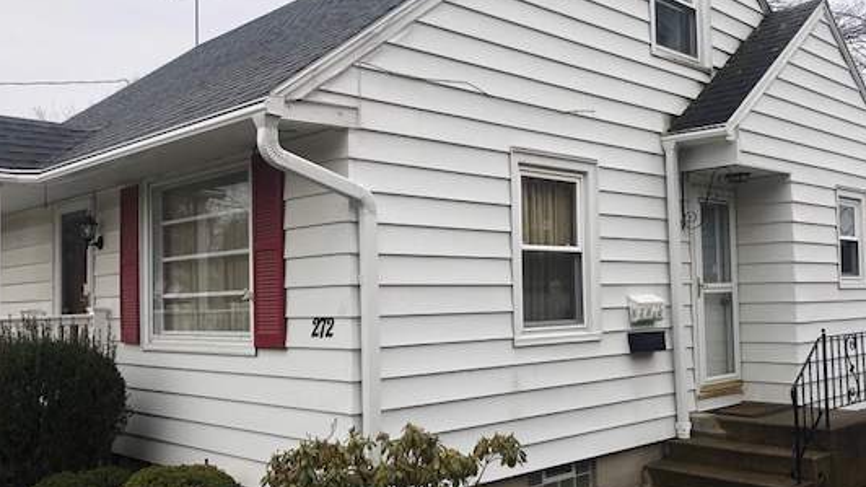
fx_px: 872
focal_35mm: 38
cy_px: 275
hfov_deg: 52.5
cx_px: 505
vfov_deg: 31.1
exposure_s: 1/224
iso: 20
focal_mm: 3.99
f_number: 1.8
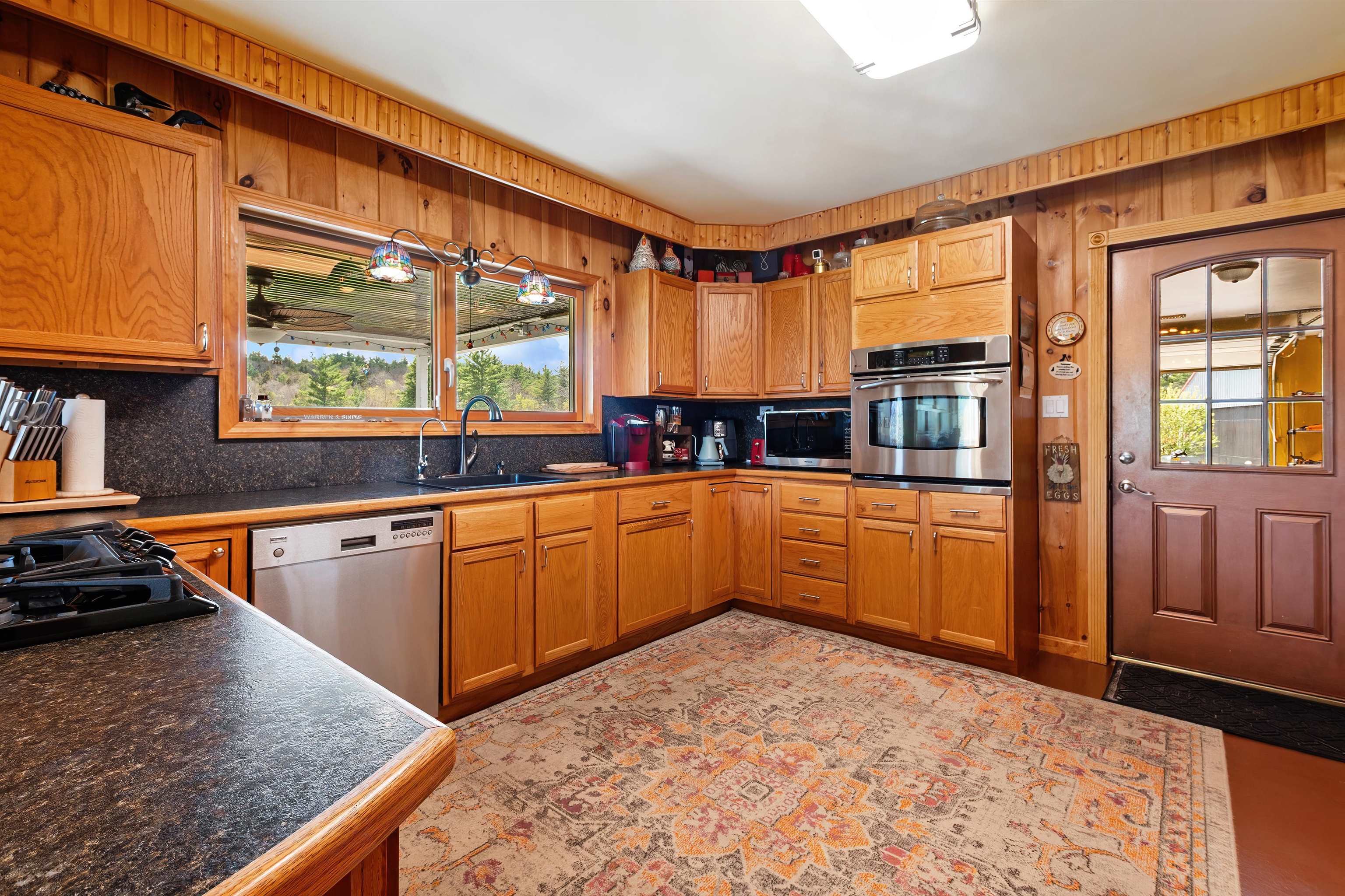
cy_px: 448
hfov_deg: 100.4
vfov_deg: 77.3
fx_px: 560
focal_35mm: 15
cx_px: 672
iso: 400
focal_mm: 10
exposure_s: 1/4
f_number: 9
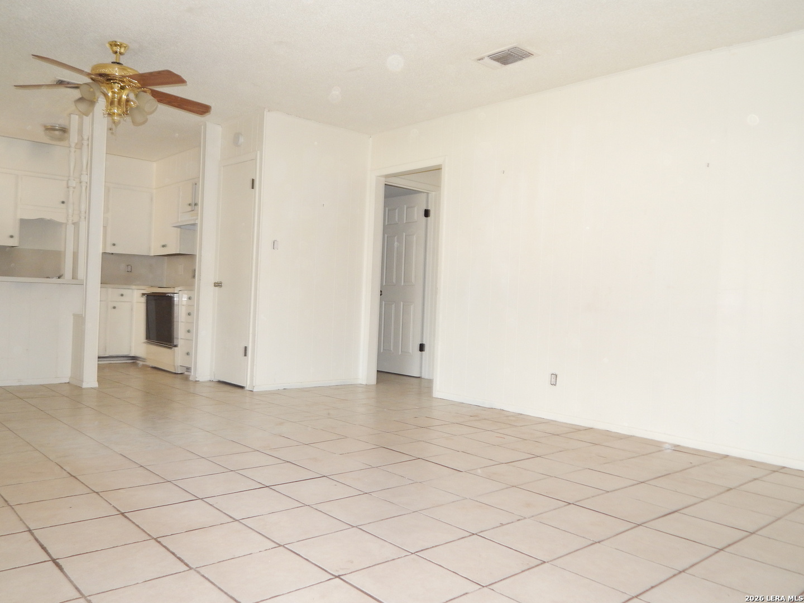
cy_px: 302
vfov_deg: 49.7
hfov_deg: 63.4
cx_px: 402
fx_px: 650
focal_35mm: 28
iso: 250
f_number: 3.2
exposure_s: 1/30
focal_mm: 5.1
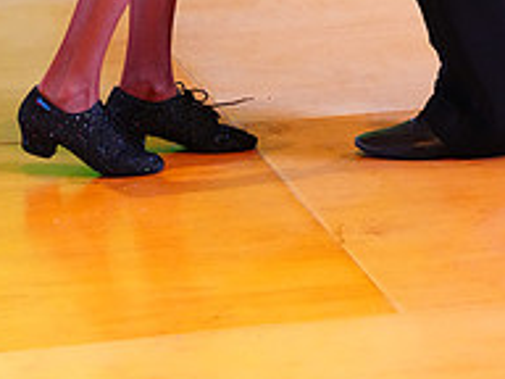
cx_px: 159
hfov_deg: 8.5
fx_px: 3385
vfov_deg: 6.2
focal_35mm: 232
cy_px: -355
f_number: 2.8
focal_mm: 80
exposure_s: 1/400
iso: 5000
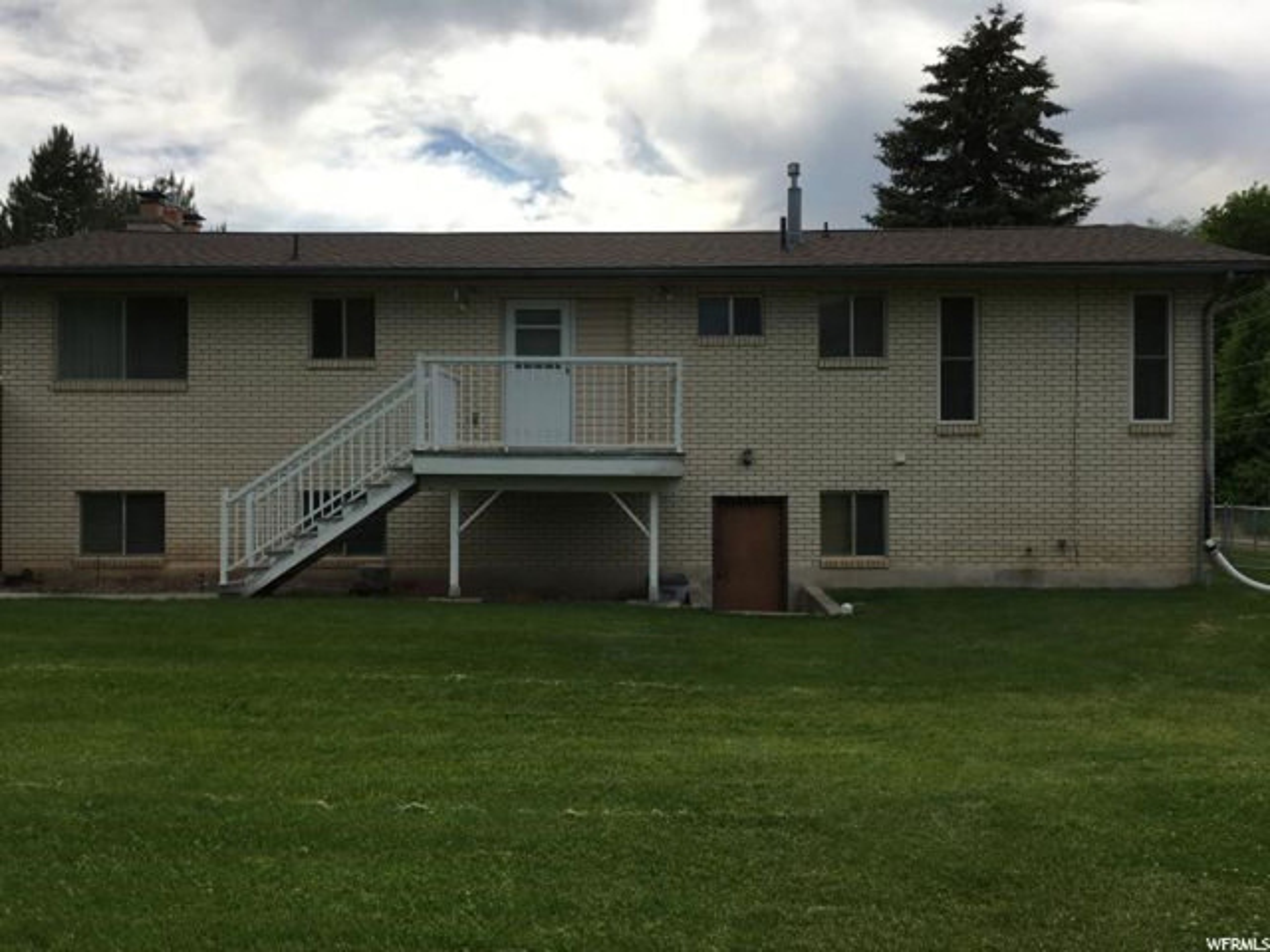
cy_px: 476
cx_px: 635
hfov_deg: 61.7
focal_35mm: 29
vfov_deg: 48.2
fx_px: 1064
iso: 25
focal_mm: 4.15
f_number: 2.2
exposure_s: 1/1789
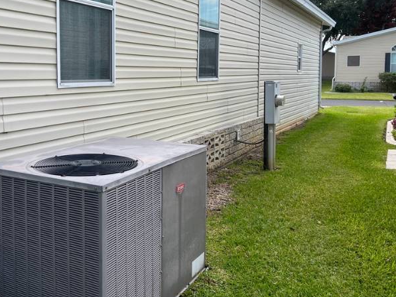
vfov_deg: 38.3
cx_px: 126
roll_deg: +1.5
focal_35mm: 37
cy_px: 101
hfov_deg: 49.1
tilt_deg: -4.4
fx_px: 423
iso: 50
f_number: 1.6
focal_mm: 5.1
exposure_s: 1/1517
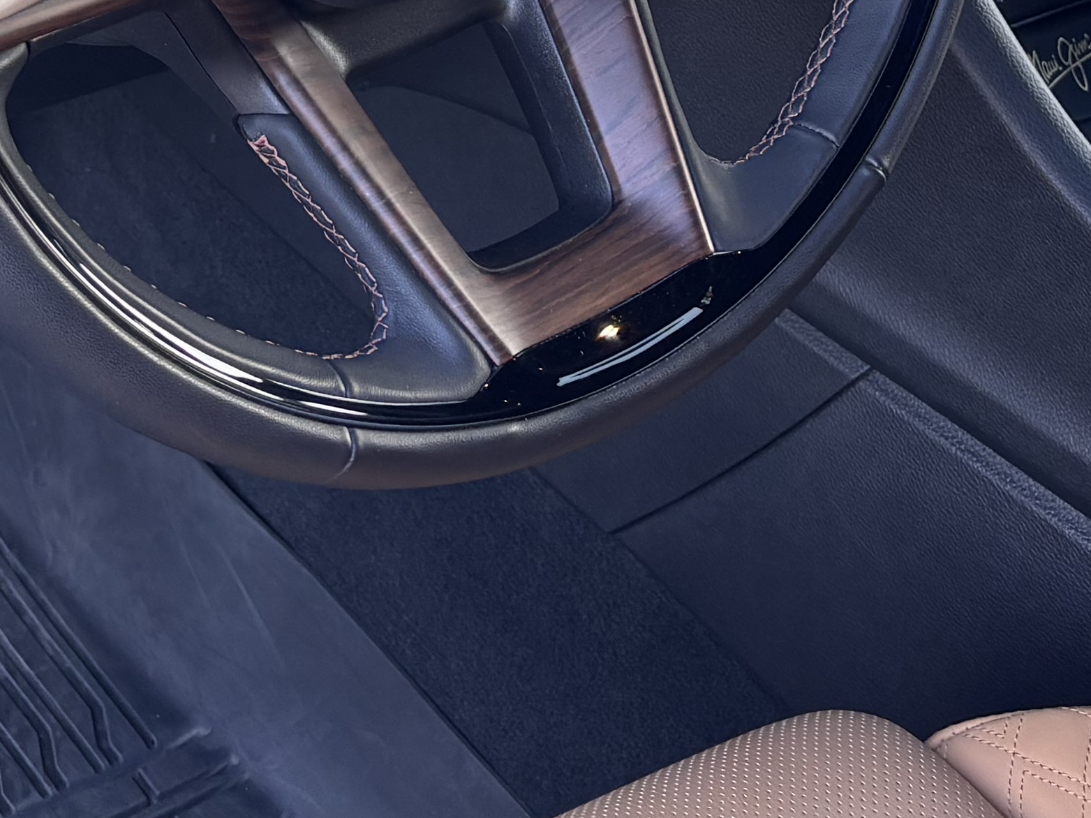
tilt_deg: -18.4
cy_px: -666
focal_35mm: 95
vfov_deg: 13.8
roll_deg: -3.7
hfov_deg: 20.5
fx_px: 2994
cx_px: 244
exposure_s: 1/121
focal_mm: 5.96
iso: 32
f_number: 1.6
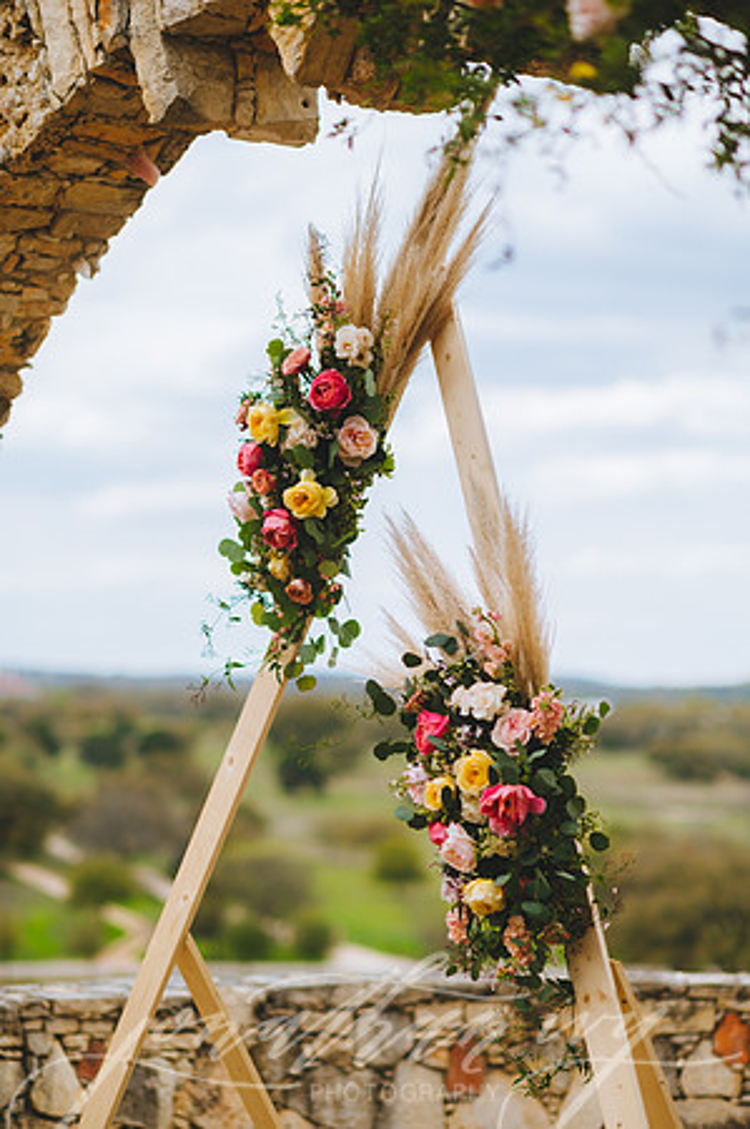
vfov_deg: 23.9
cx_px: 375
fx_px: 2662
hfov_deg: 16.0
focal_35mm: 85
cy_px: 564
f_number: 2
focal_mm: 85
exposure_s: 1/3200
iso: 200
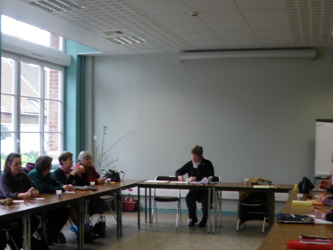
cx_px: 179
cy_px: 166
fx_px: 481
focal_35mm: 50
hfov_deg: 38.2
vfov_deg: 28.9
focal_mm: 6.3
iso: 125
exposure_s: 1/50
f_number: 3.5
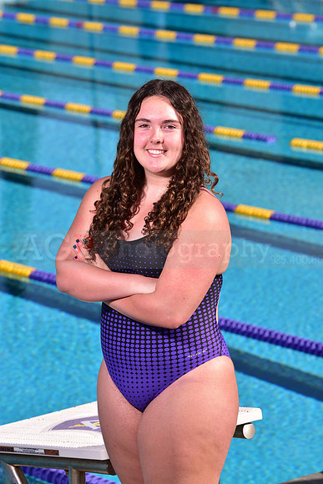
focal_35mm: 160
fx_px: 2152
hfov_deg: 8.6
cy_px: 242
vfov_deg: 12.8
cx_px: 162
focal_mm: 160
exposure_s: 1/250
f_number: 8
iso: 80
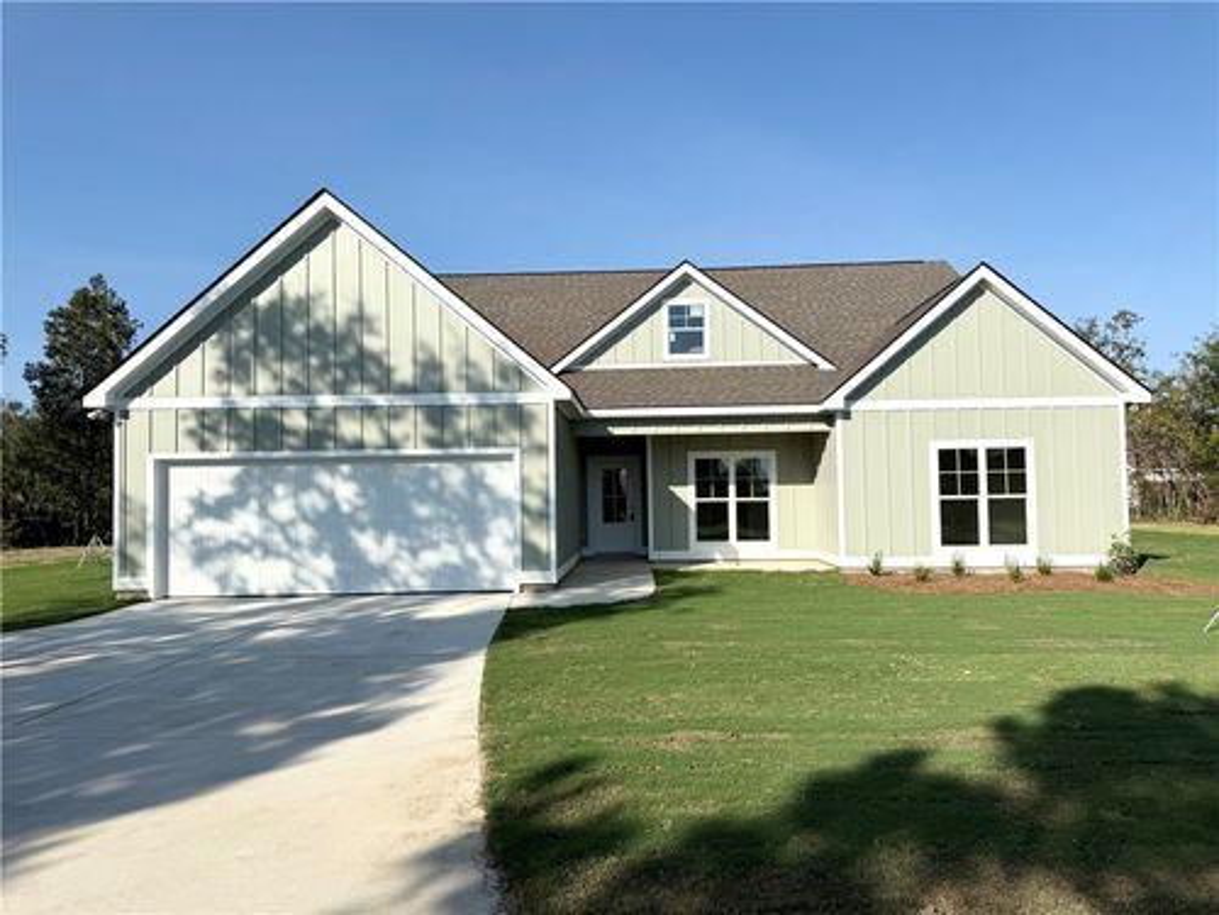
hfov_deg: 71.6
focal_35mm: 24
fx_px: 845
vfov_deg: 56.8
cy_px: 458
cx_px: 610
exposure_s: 1/7353
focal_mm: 6.76
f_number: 1.78
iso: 80
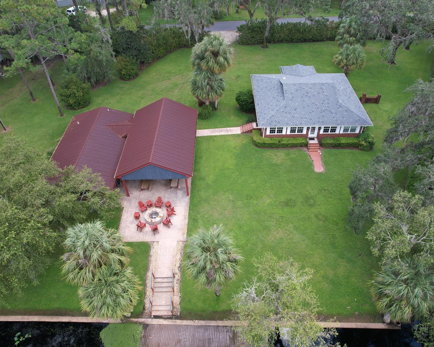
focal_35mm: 25
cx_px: 227
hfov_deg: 68.1
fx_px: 321
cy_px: 174
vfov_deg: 56.8
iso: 100
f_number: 2.8
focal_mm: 8.38
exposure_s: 1/320
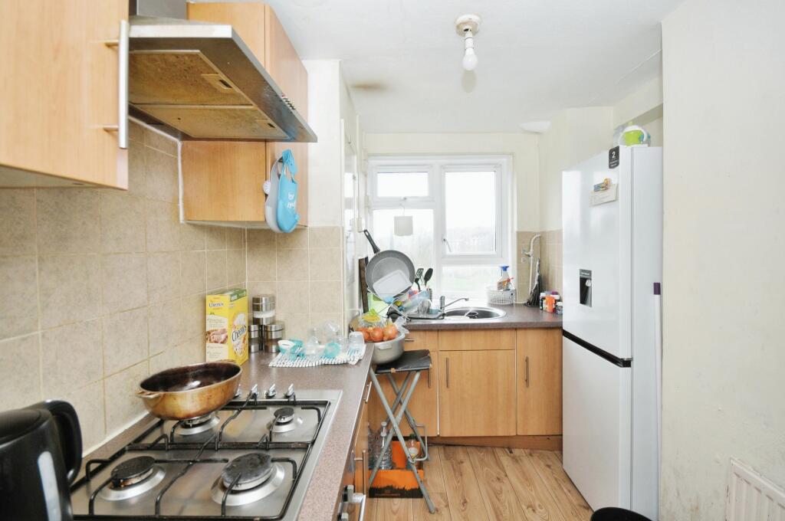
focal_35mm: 15
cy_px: 260
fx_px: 327
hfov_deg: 100.5
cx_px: 392
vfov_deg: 77.2
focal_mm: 10
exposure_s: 1/60
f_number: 6.3
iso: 500
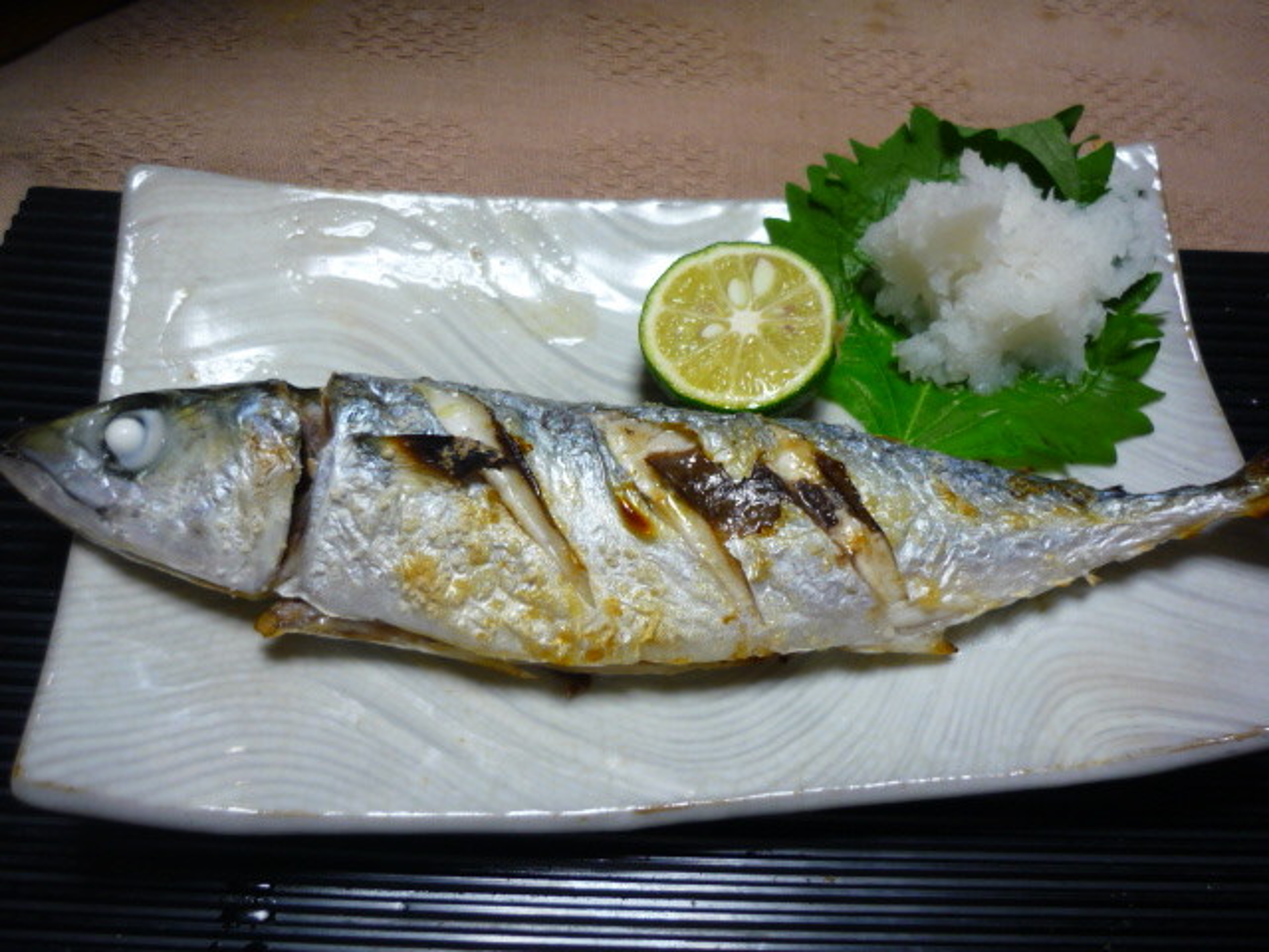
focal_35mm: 33
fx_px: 1210
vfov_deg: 42.9
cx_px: 634
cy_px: 476
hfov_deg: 55.4
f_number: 2.8
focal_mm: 5.5
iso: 160
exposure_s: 1/30
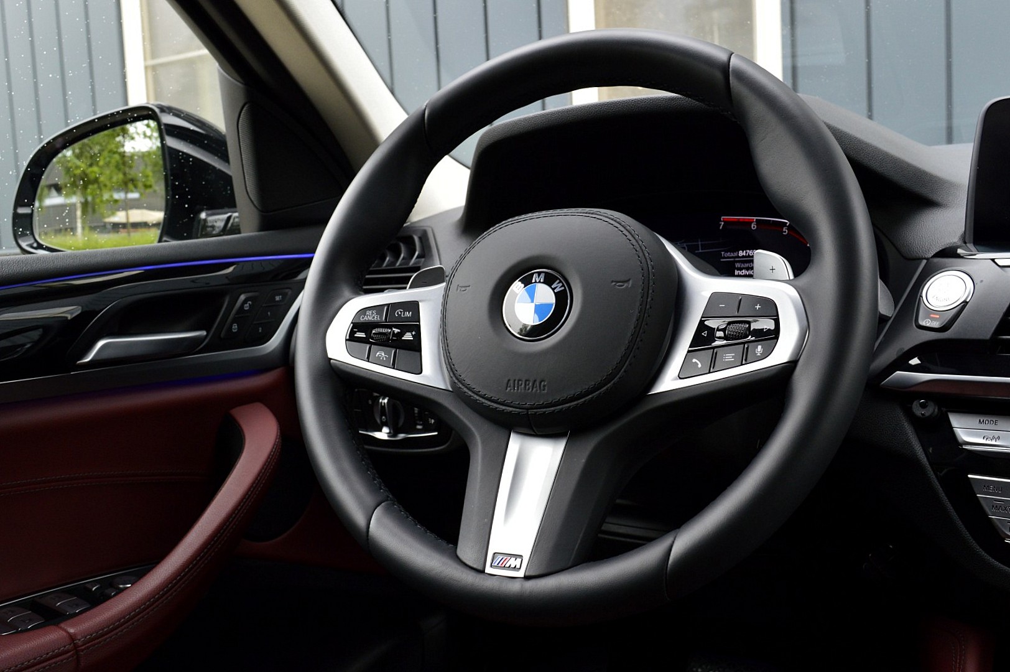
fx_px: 883
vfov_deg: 41.6
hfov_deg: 59.5
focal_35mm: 32
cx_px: 505
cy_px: 336
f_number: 8
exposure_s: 1/60
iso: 640
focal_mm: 21
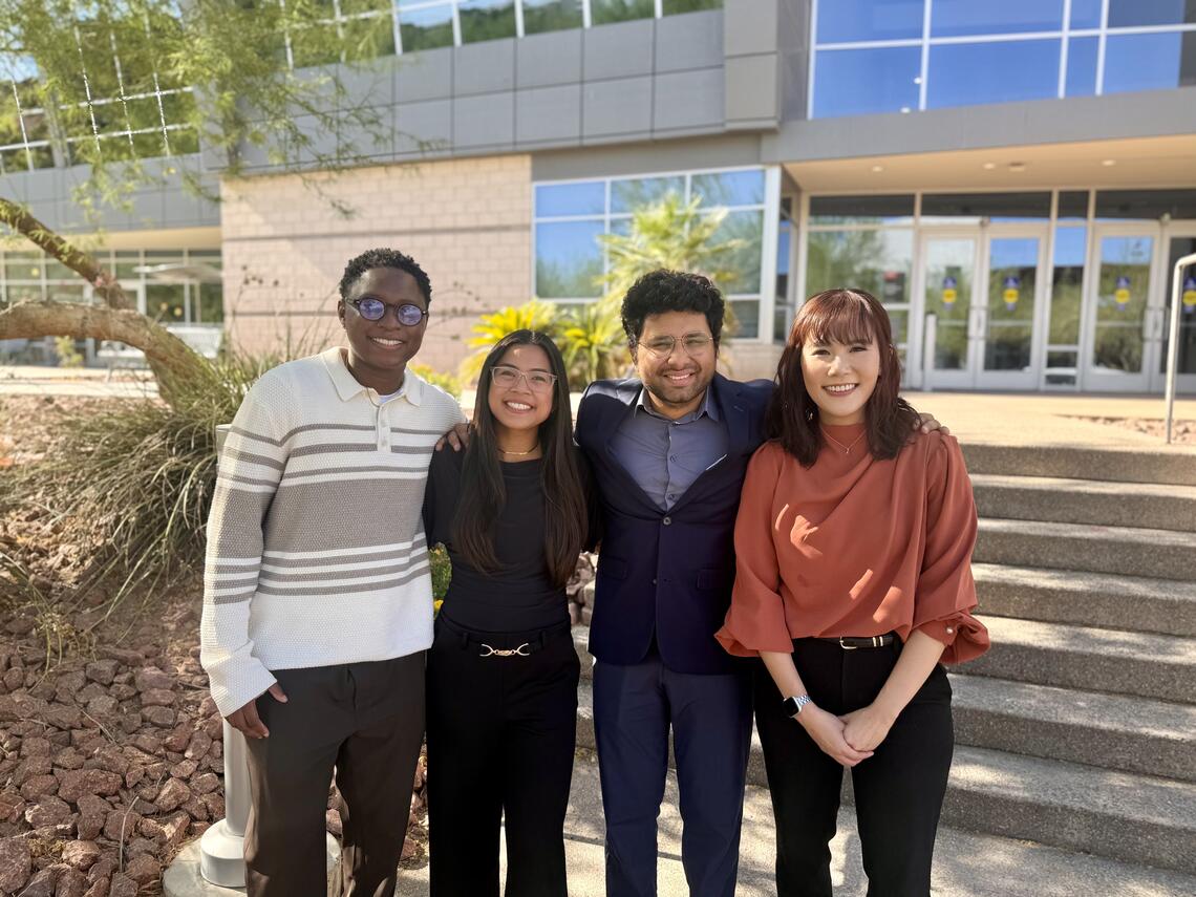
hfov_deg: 71.6
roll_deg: -1.2
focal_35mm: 24
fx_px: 829
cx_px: 598
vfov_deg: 56.8
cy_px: 448
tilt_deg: -5.1
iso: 80
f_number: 1.78
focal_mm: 6.76
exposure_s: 1/689
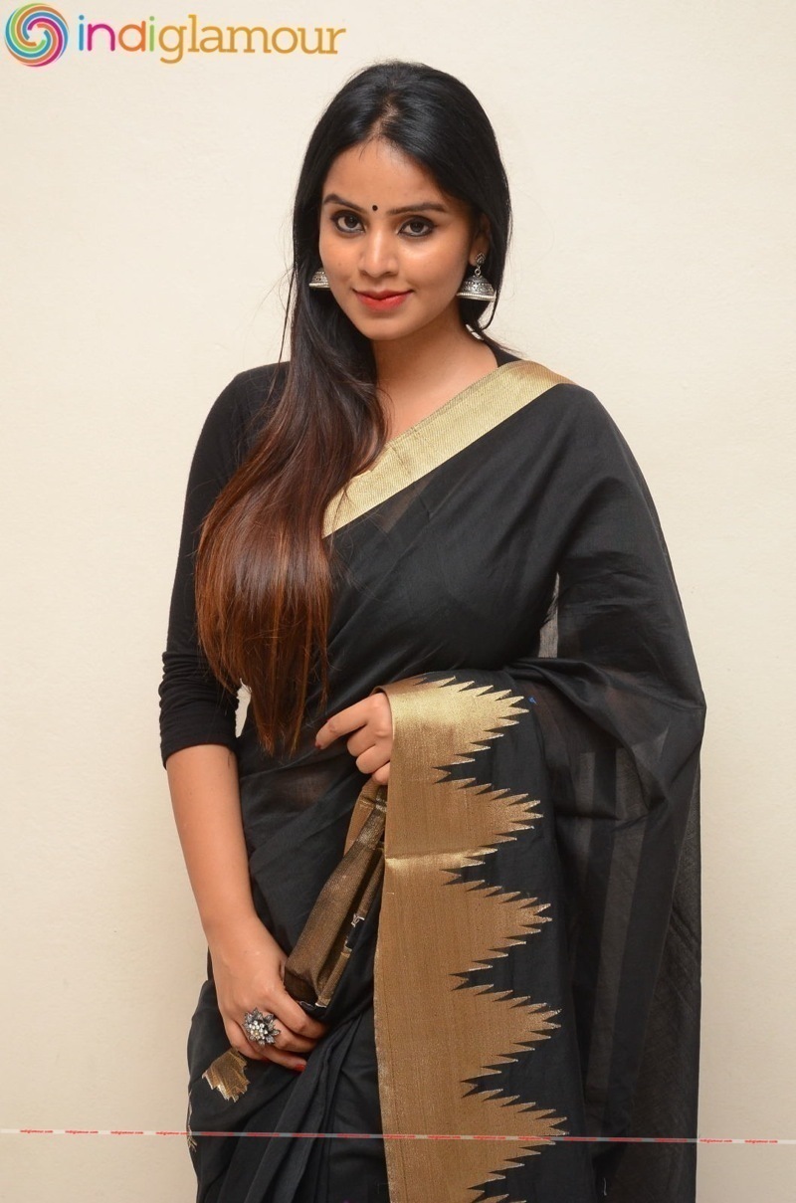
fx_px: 2400
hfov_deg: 18.8
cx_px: 398
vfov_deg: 28.1
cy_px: 602
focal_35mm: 72
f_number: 6.3
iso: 1250
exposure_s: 1/125
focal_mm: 48
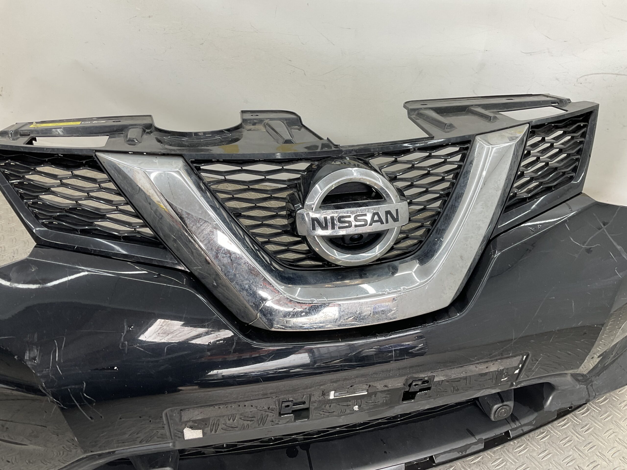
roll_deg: -3.5
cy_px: 235
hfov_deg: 61.7
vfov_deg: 48.2
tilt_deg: -36.8
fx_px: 525
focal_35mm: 29
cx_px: 314
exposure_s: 1/100
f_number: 1.8
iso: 25
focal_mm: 3
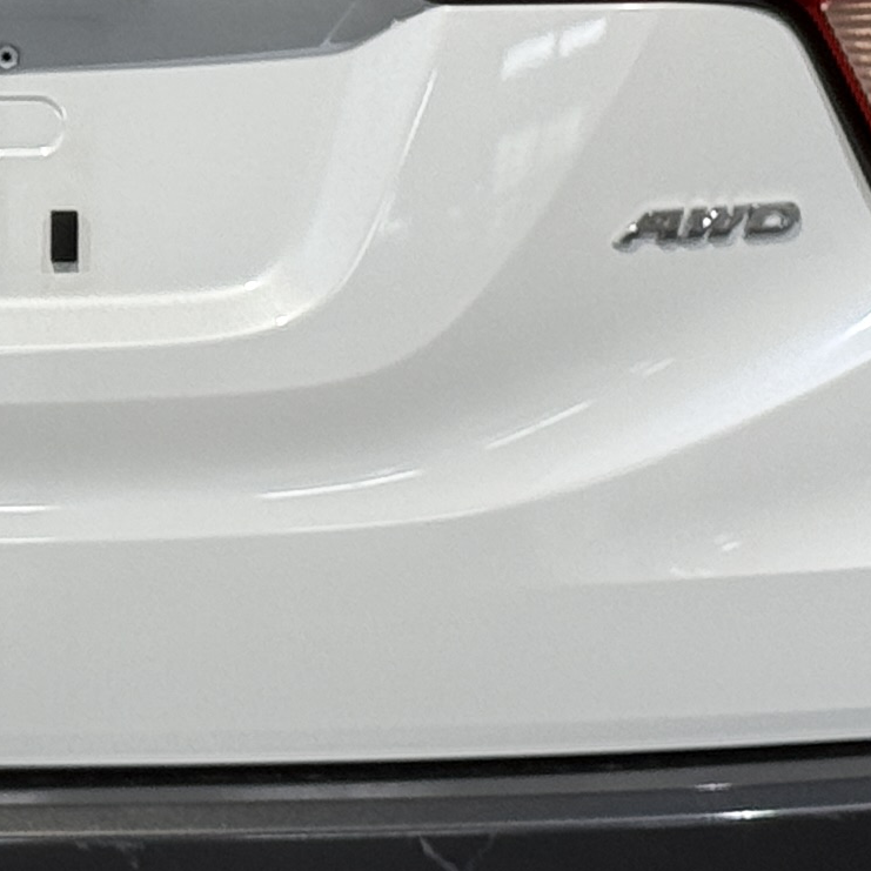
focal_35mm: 231
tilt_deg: -7.3
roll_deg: +0.4
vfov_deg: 7.6
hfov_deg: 7.5
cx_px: -180
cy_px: 59
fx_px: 6576
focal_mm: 6.76
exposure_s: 1/60
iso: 64
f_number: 1.78
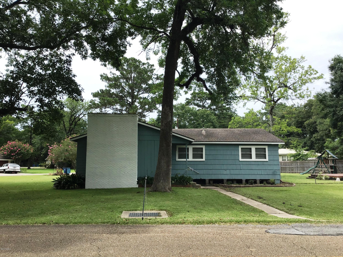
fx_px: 307
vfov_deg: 45.4
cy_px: 128
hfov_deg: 58.4
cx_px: 172
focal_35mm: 31
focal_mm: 3.3
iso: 25
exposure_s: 1/876
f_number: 2.4
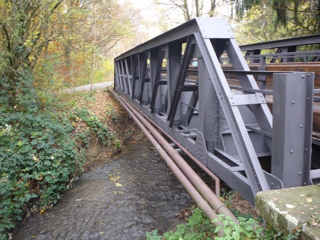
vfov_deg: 44.2
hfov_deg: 56.8
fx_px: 296
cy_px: 120
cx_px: 160
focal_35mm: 32
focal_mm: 5.2
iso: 125
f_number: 3.3
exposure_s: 1/30
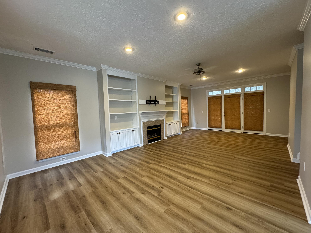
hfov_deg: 102.1
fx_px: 126
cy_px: 116
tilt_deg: -3.4
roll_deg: +1.8
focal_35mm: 14
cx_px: 156
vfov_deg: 85.7
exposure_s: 1/60
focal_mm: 2.22
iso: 400
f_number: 2.2
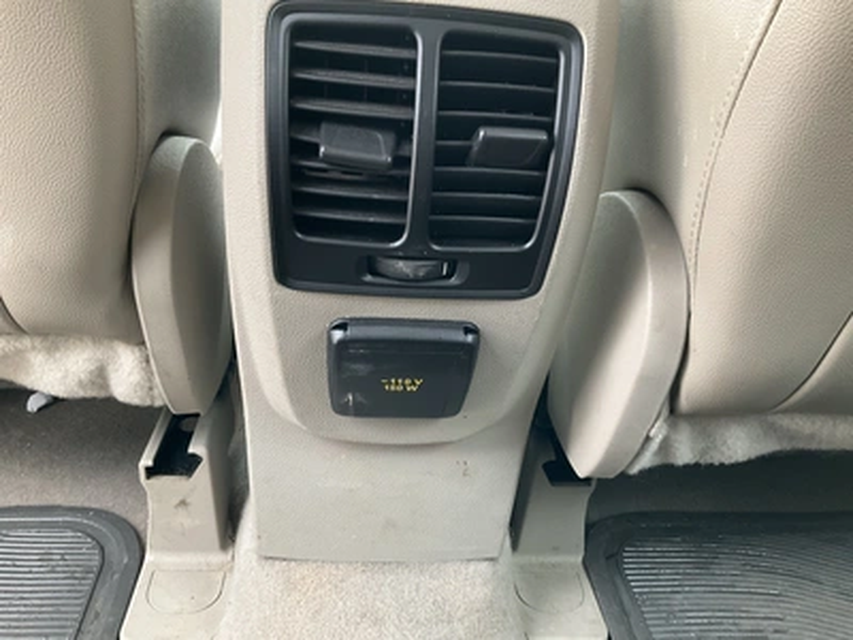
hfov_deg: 61.7
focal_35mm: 29
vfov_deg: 48.2
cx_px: 426
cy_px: 320
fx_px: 715
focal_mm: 3
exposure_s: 1/60
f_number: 1.8
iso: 125
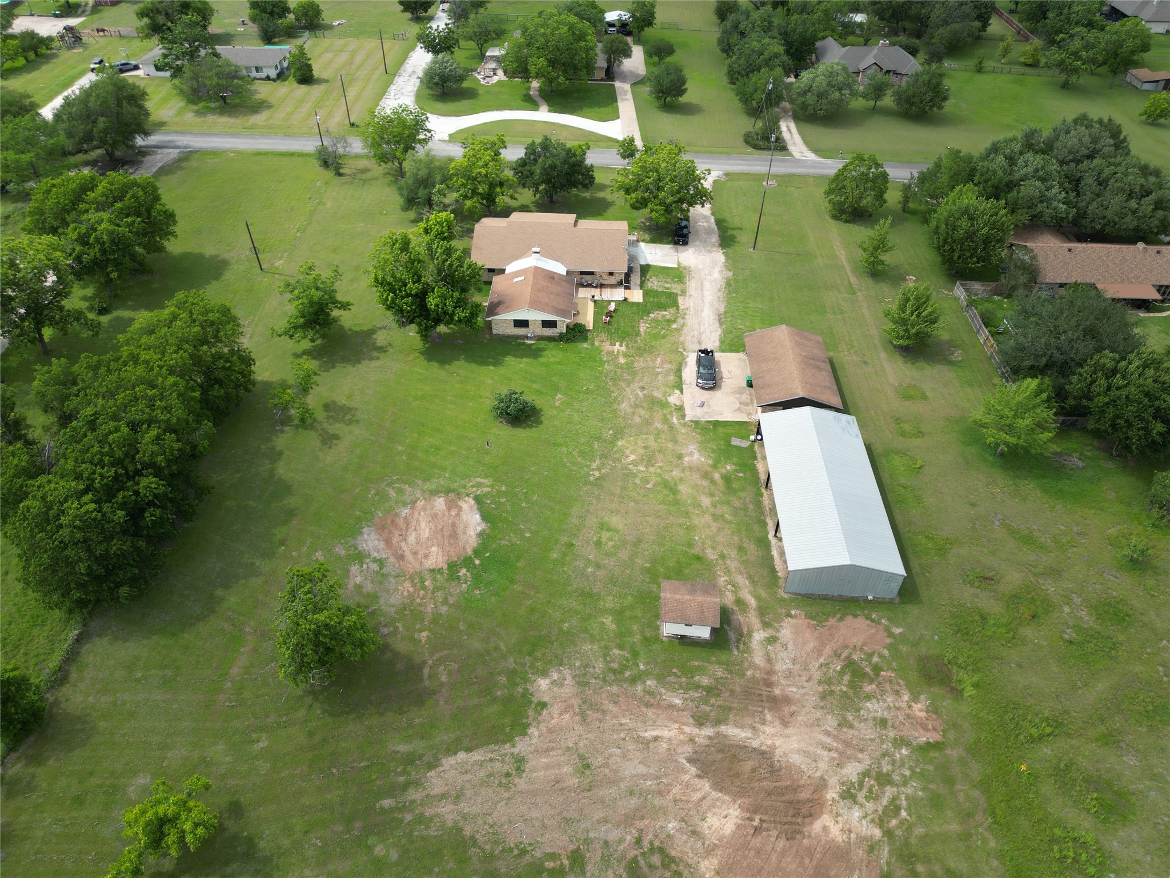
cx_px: 585
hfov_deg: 71.6
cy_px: 439
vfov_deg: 56.8
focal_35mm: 24
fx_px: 811
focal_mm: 6.72
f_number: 1.7
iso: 100
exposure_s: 1/1250
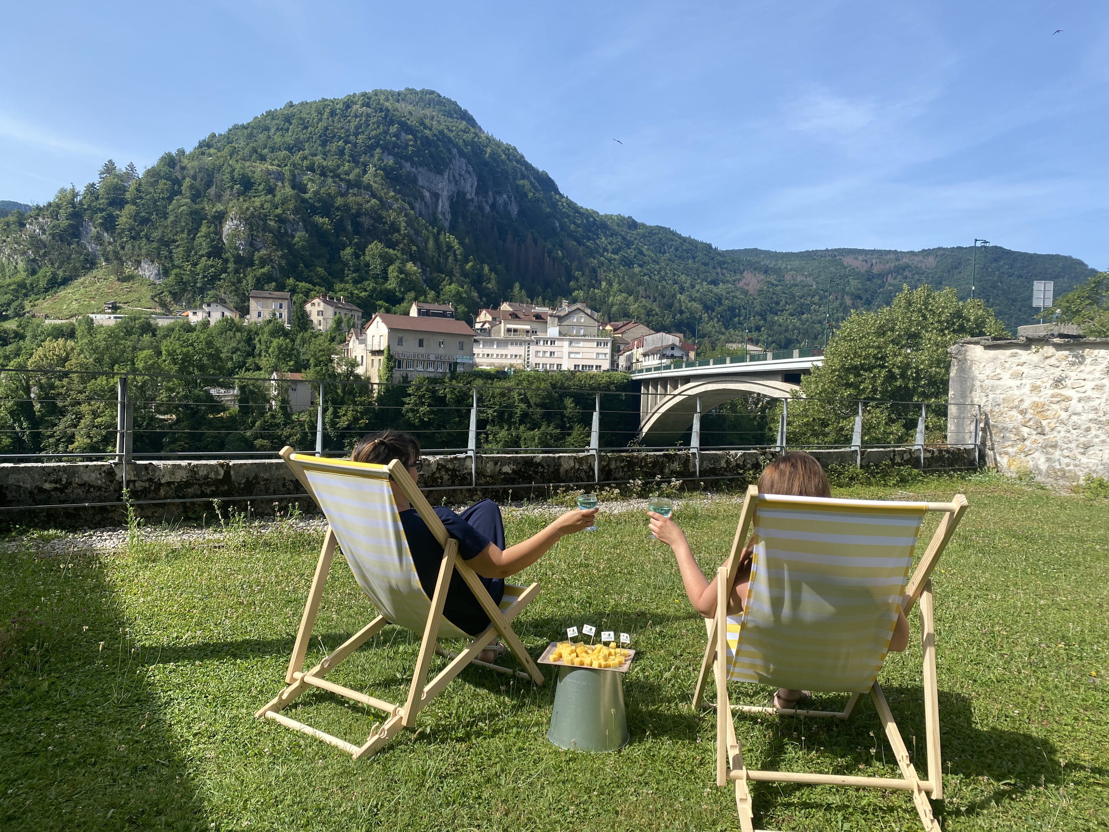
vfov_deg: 53.1
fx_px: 833
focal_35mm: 26
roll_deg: -2.5
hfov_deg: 67.3
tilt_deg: -1.0
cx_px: 554
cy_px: 416
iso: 32
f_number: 1.8
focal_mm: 4.25
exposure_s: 1/1866
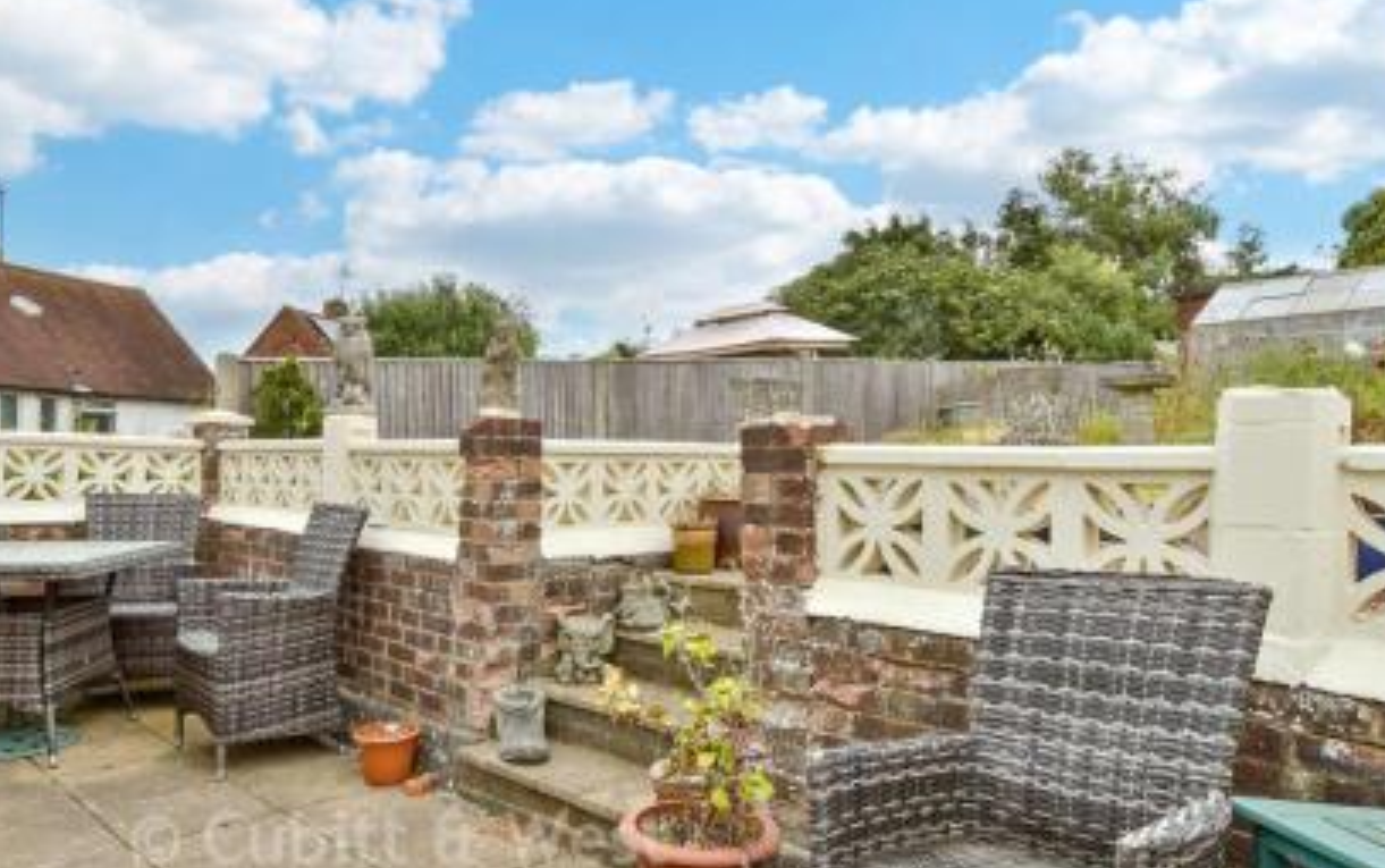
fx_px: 944
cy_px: 468
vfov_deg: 49.3
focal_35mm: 25
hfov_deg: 72.5
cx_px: 657
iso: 200
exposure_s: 1/400
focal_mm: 14
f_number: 8
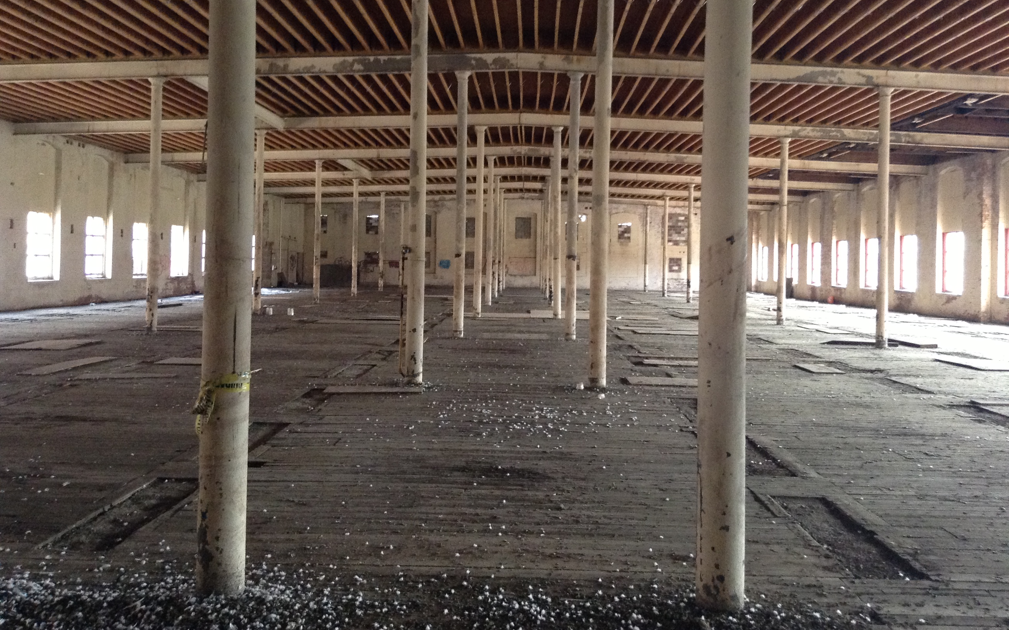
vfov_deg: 36.2
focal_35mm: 35
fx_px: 962
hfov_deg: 55.3
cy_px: 261
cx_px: 504
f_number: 2.4
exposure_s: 1/24
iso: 200
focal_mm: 3.3
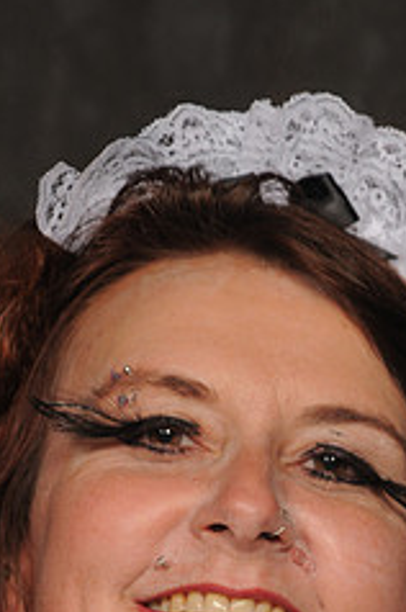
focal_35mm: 456
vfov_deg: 4.5
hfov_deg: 3.0
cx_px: 194
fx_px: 7740
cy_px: 589
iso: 200
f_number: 6.3
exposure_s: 1/60
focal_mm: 125
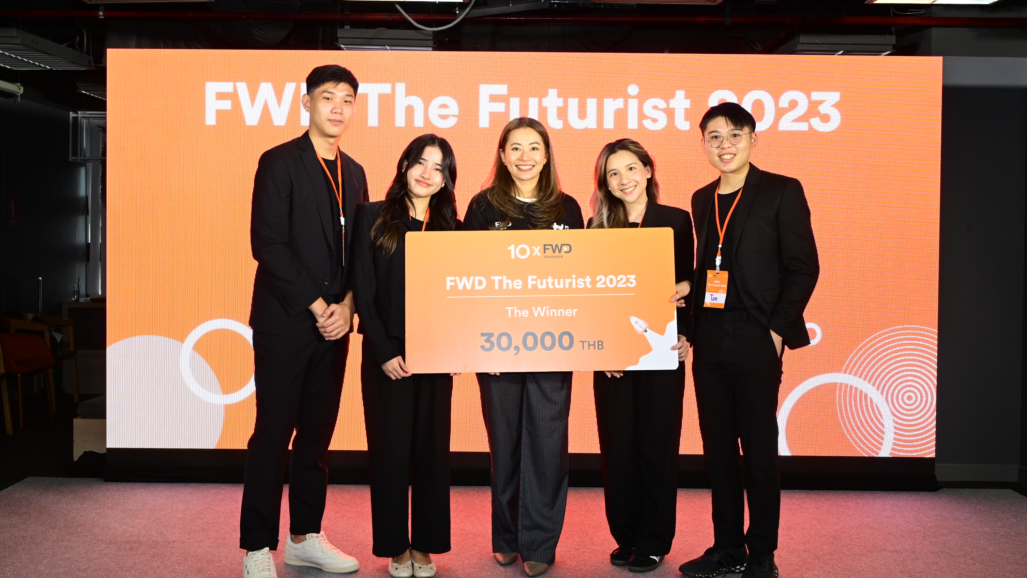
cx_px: 512
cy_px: 261
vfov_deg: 29.0
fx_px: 1117
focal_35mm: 41
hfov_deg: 49.4
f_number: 9
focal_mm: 39
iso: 1600
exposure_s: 1/60
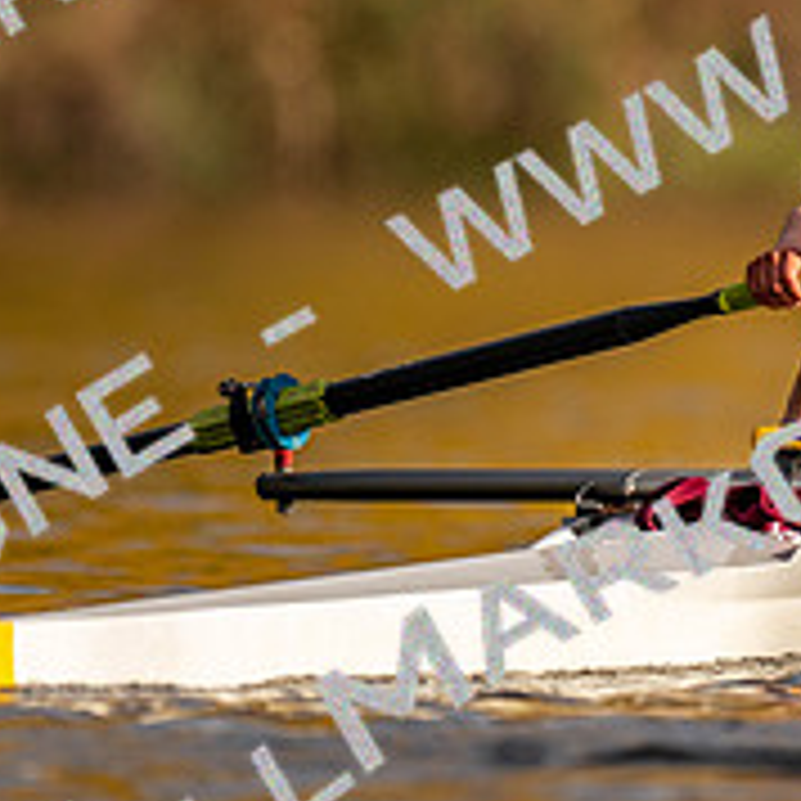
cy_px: 304
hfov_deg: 1.1
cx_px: 945
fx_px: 43536
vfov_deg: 1.1
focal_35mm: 1663
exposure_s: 1/2500
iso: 220
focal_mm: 600
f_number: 4
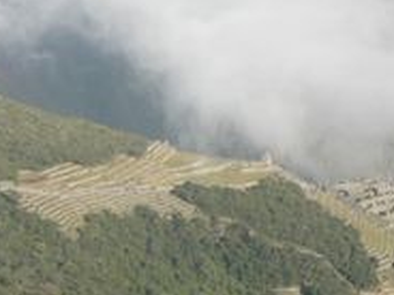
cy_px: 160
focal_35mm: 164
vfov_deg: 9.1
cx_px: 454
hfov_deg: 11.8
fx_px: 1867
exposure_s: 1/500
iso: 80
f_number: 5.6
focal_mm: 9.8
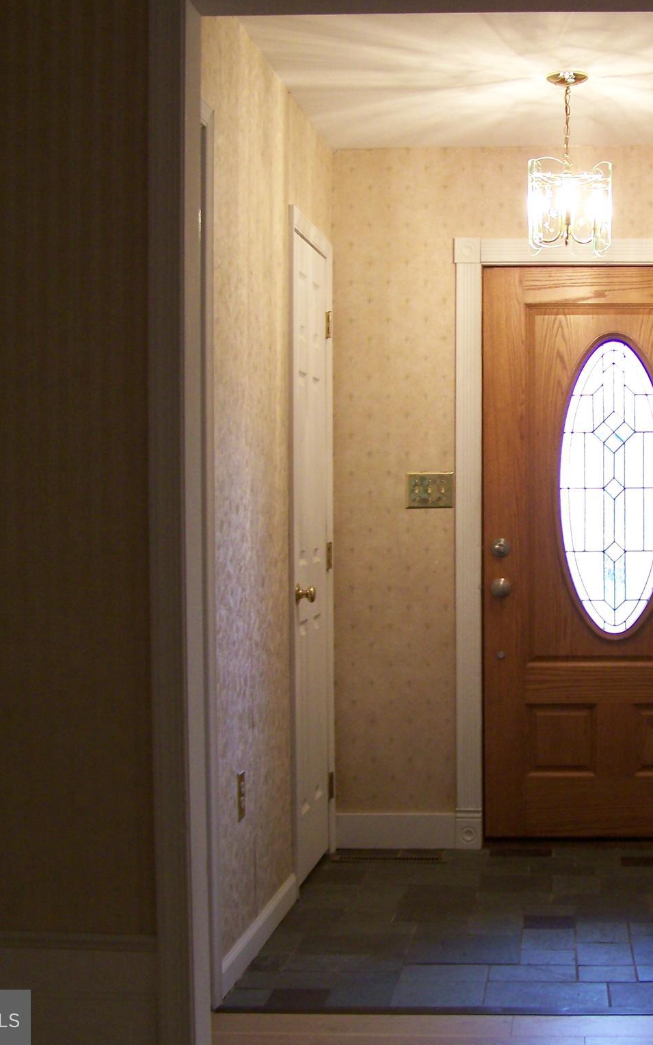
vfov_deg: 37.5
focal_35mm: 54
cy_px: 520
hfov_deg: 23.5
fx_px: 1538
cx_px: 560
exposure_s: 1/30
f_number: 2.8
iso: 160
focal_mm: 6.3
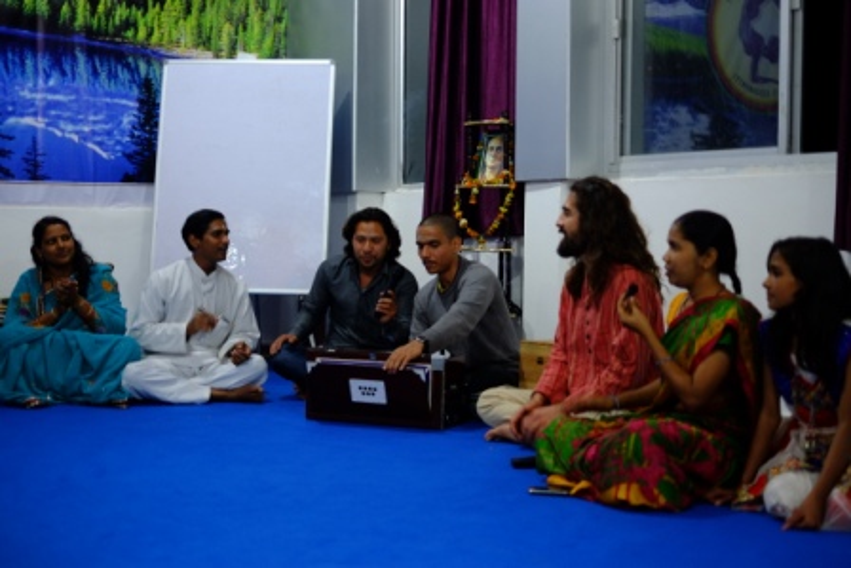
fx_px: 1253
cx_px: 426
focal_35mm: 53
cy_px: 284
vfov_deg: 25.5
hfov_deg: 37.5
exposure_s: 1/30
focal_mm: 35
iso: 500
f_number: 1.4
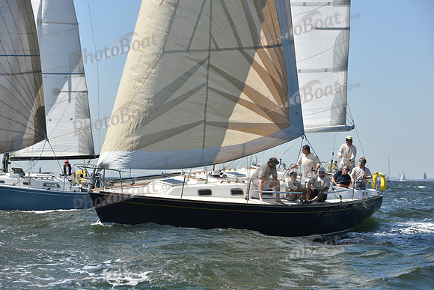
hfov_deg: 17.6
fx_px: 1399
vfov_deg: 11.8
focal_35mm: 116
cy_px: 145
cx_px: 217
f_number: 7.1
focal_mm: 116
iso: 250
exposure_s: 1/1250
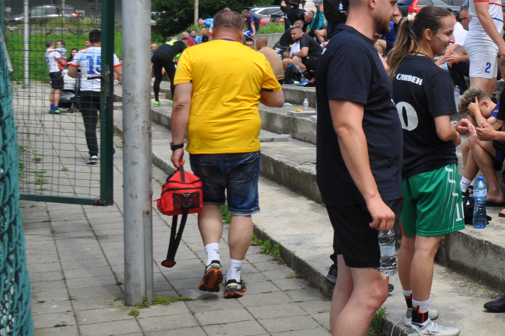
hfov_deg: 27.0
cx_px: 547
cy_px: 63
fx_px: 967
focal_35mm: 69
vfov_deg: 19.5
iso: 200
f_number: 9
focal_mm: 20
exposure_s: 1/320
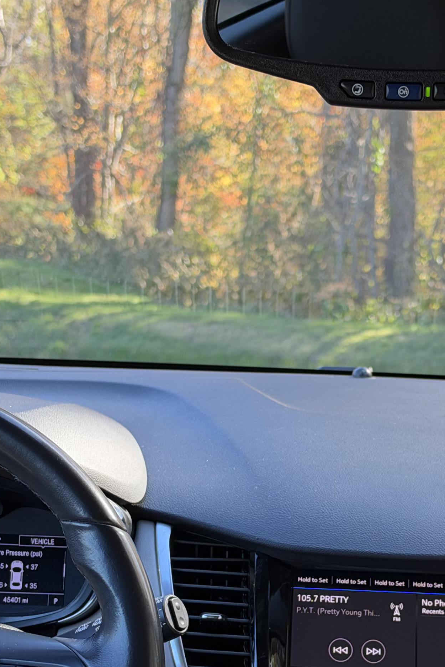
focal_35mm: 76
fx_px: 1409
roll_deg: -1.0
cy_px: 519
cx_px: 328
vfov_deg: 26.2
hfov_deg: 17.9
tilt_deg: -10.8
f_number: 1.8
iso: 64
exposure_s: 1/137
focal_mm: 6.93
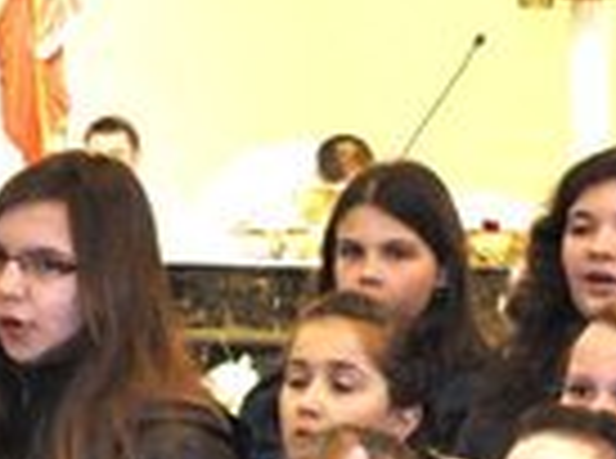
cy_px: 670
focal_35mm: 247
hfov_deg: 7.9
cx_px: 782
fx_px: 4384
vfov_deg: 5.9
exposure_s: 1/60
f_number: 14
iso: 3200
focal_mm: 36
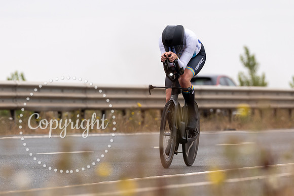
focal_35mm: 424
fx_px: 3461
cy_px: 100
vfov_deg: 3.2
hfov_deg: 4.9
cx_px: 178
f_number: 3.5
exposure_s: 1/800
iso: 100
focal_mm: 200
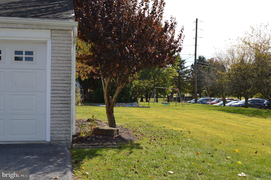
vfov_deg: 29.8
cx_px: 136
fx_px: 338
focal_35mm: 45
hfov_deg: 43.6
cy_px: 90
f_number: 9
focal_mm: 30
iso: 100
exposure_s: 1/200
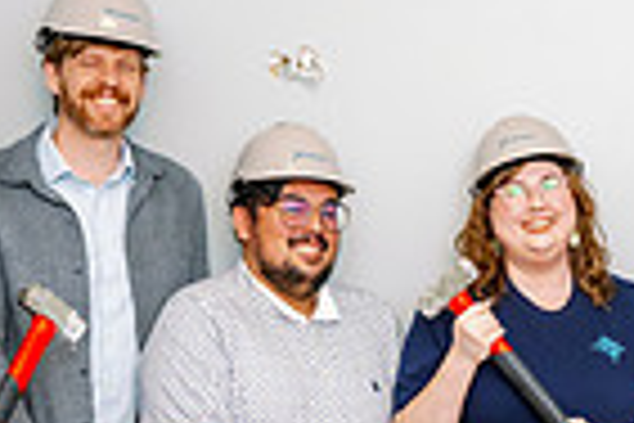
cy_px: 340
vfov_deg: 13.8
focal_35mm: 99
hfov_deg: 20.2
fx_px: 1743
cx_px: 567
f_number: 5.6
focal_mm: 24
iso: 800
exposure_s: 1/200
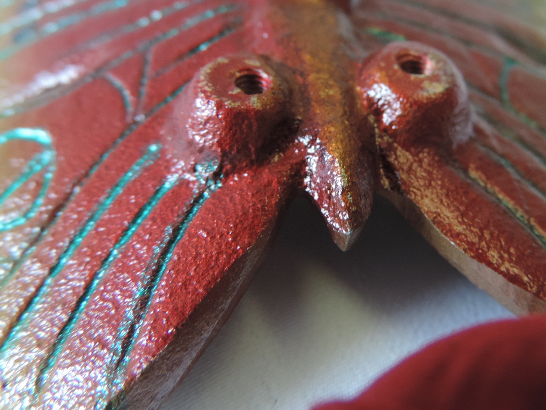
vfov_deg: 32.7
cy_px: 145
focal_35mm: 44
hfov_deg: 42.7
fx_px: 694
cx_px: 325
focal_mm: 4.9
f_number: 3.1
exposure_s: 1/30
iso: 250
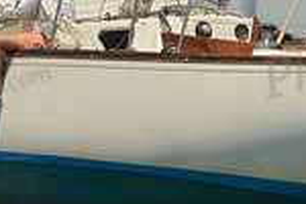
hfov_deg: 7.6
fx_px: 2303
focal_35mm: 271
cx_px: 159
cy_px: -32
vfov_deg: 5.1
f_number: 8
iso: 200
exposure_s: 1/640
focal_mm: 70
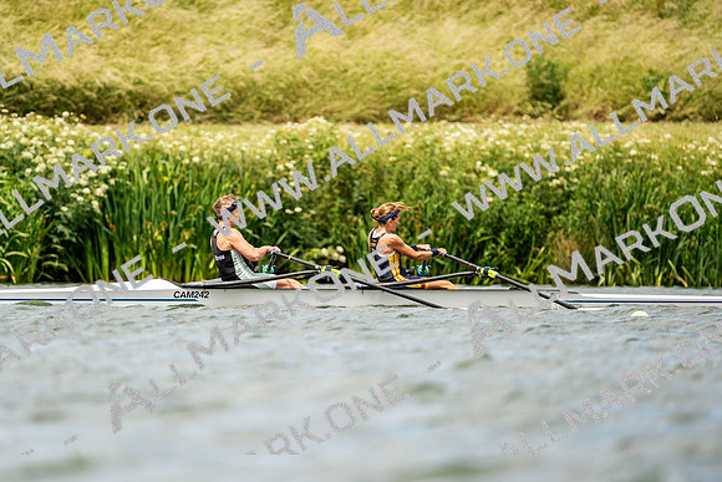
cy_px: 241
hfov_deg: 3.4
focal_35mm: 600
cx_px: 361
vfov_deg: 2.3
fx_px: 12036
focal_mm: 600
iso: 400
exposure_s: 1/2000
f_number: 6.3
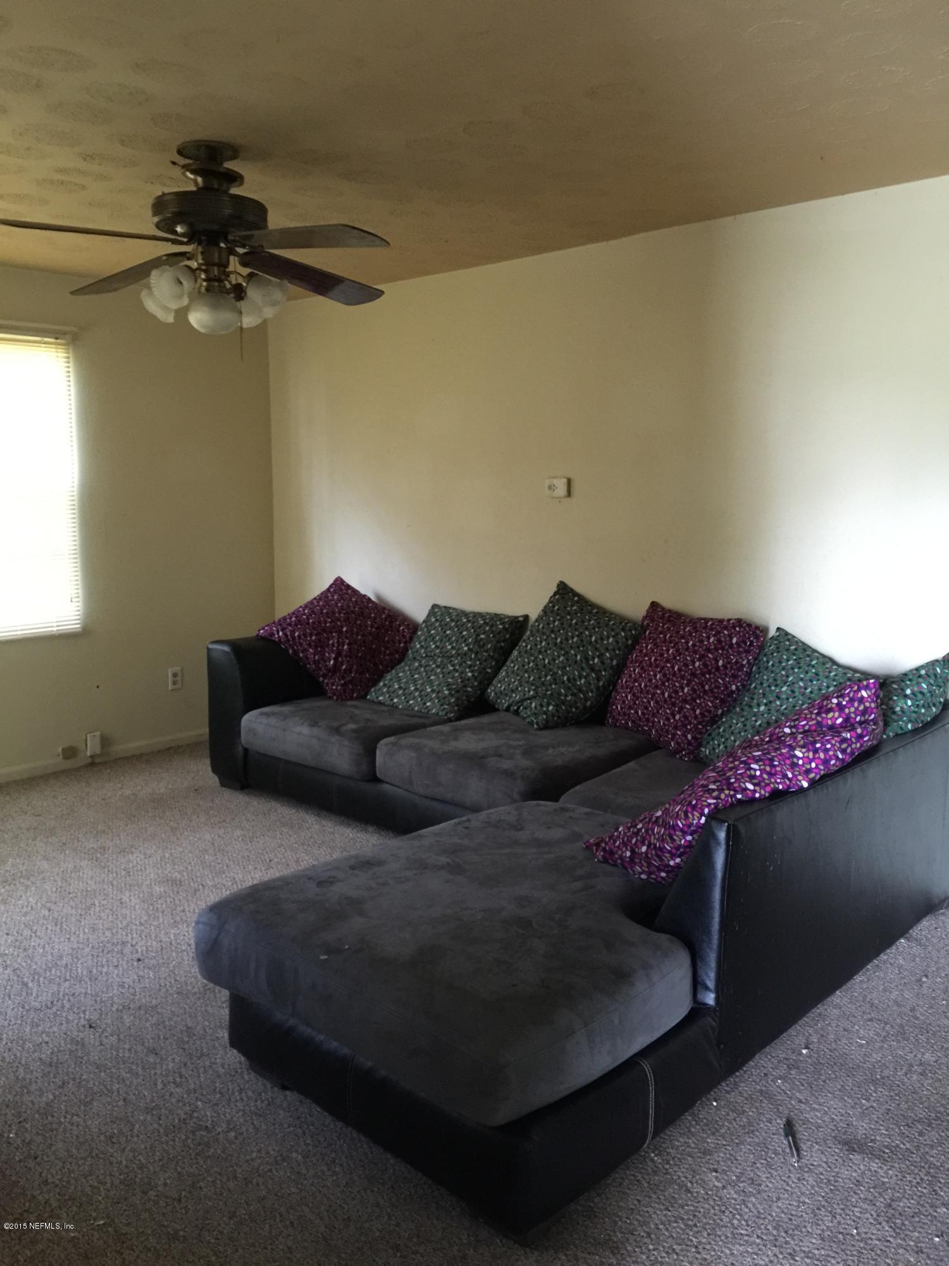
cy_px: 633
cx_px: 474
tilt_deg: -7.3
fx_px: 1060
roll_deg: +0.1
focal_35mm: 29
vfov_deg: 61.7
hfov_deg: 48.2
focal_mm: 4.15
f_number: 2.2
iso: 160
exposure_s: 1/8
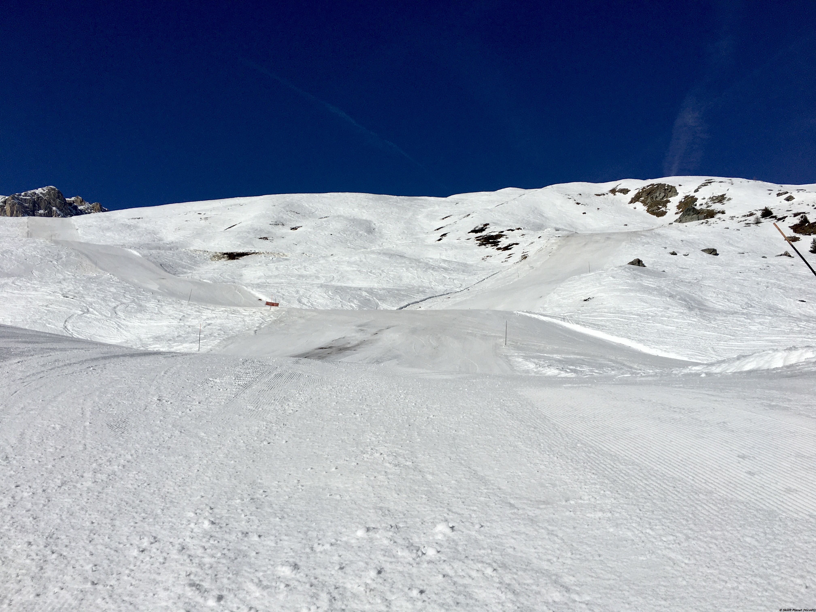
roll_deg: -7.3
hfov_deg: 61.7
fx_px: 684
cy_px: 306
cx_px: 408
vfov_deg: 48.2
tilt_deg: +17.0
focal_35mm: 29
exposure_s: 1/6410
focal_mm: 4.15
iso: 25
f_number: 2.2
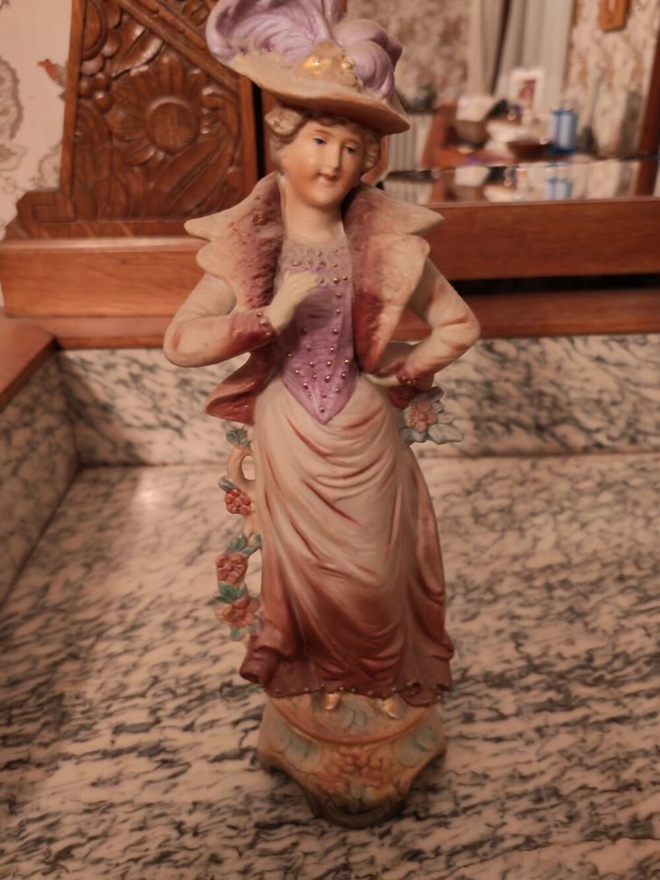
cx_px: 330
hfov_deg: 51.4
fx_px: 686
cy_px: 440
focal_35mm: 27
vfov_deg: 65.3
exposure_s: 1/25
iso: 3200
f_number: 1.9
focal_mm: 6.12
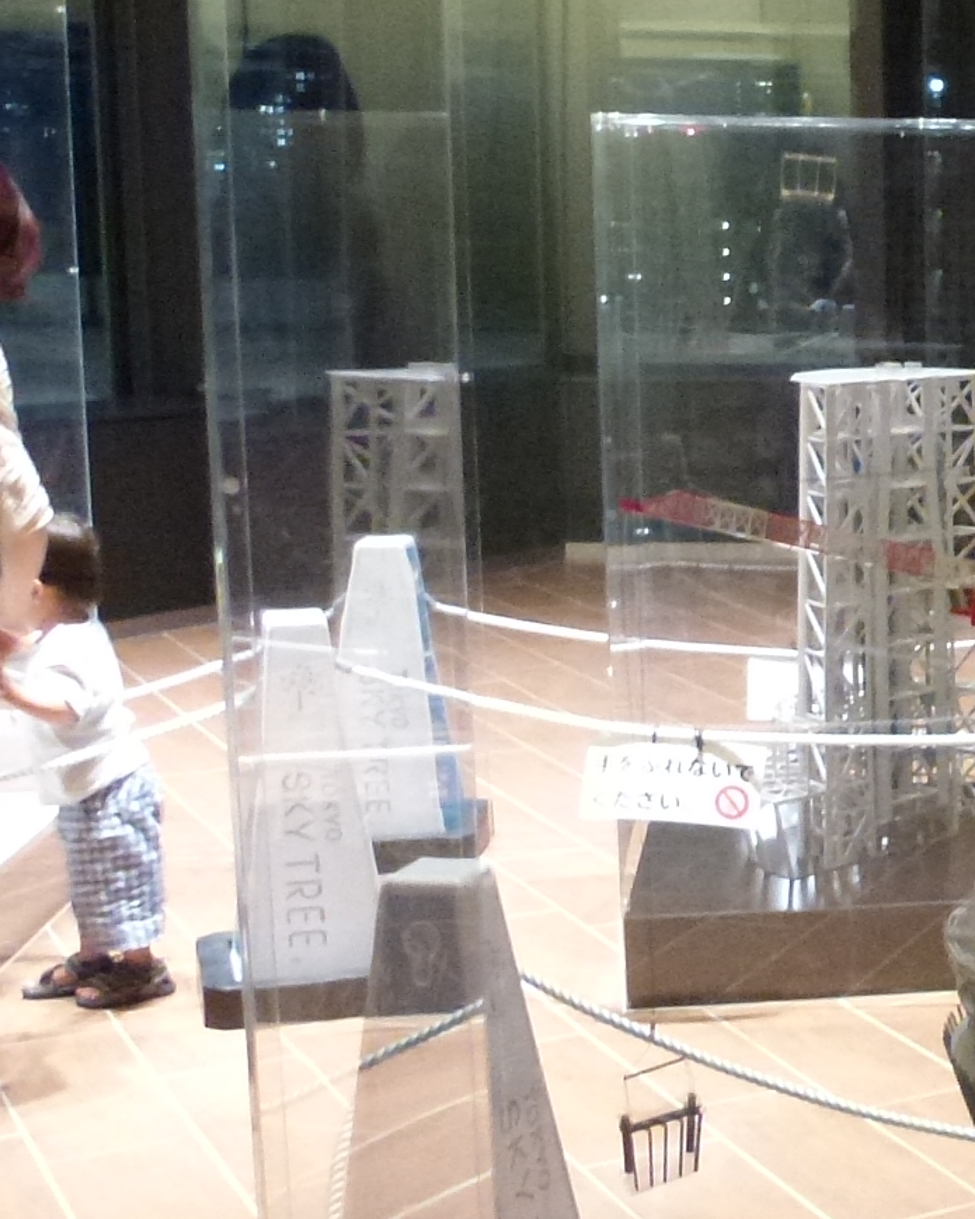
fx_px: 2489
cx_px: 1472
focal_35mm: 69
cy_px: 579
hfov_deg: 19.3
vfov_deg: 27.5
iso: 400
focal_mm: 4.3
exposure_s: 1/10
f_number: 3.3
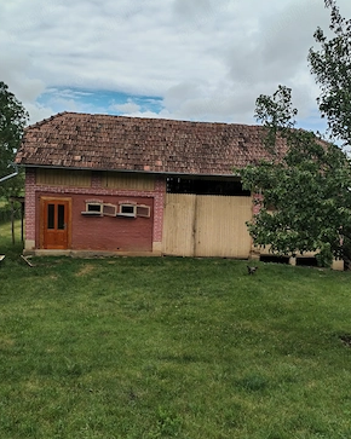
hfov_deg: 51.5
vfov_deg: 62.2
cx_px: 173
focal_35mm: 28
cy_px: 215
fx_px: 364
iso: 100
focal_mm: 4.75
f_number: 1.8
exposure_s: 1/1057
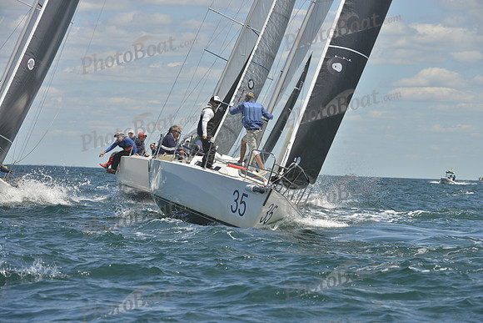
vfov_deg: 6.5
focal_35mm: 210
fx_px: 2818
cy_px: 162
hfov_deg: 9.8
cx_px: 242
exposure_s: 1/800
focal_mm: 210
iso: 280
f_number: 9
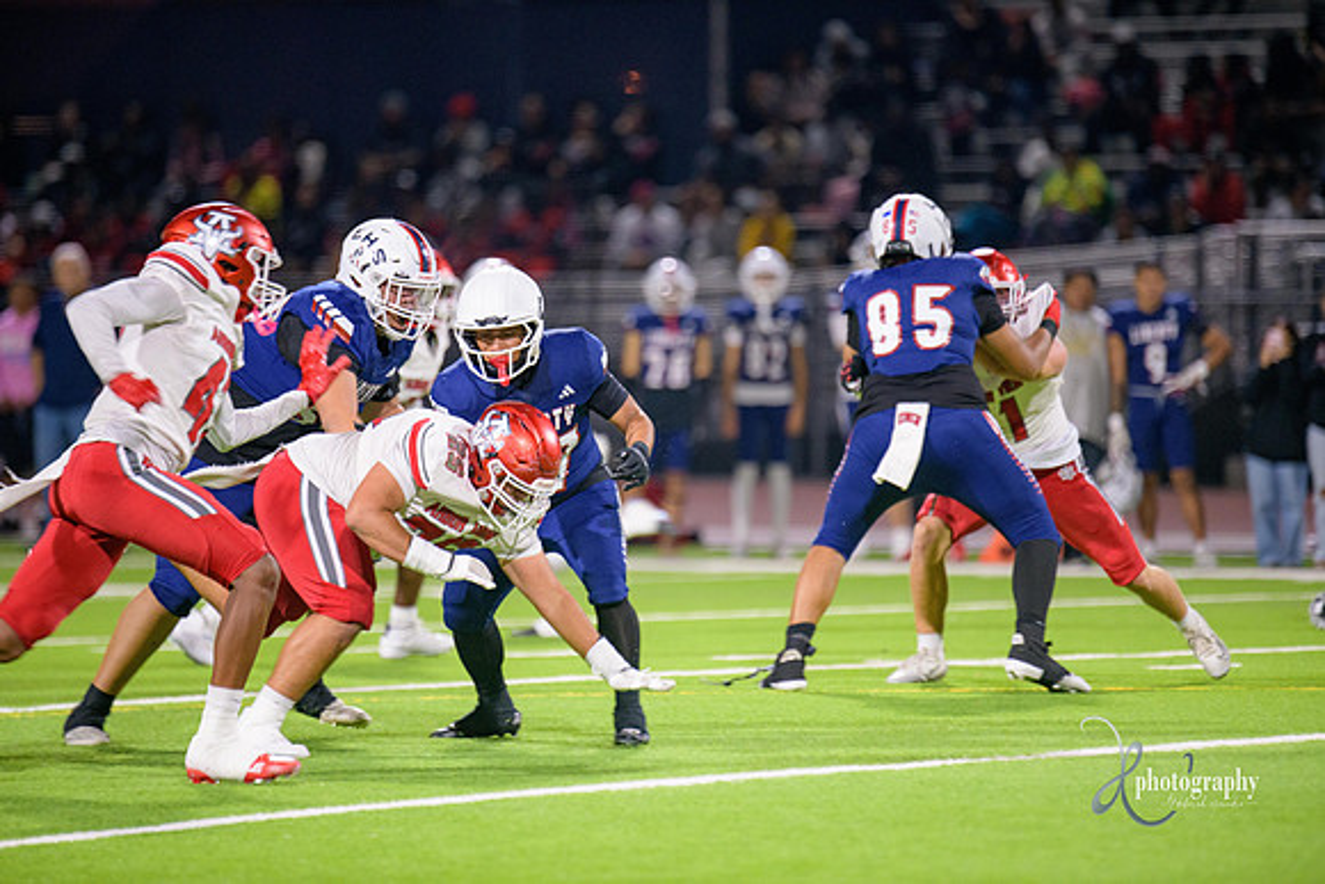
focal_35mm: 300
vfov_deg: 4.6
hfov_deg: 6.9
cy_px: 442
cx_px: 662
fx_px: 11044
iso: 2000
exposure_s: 1/250
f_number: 2.8
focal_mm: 300
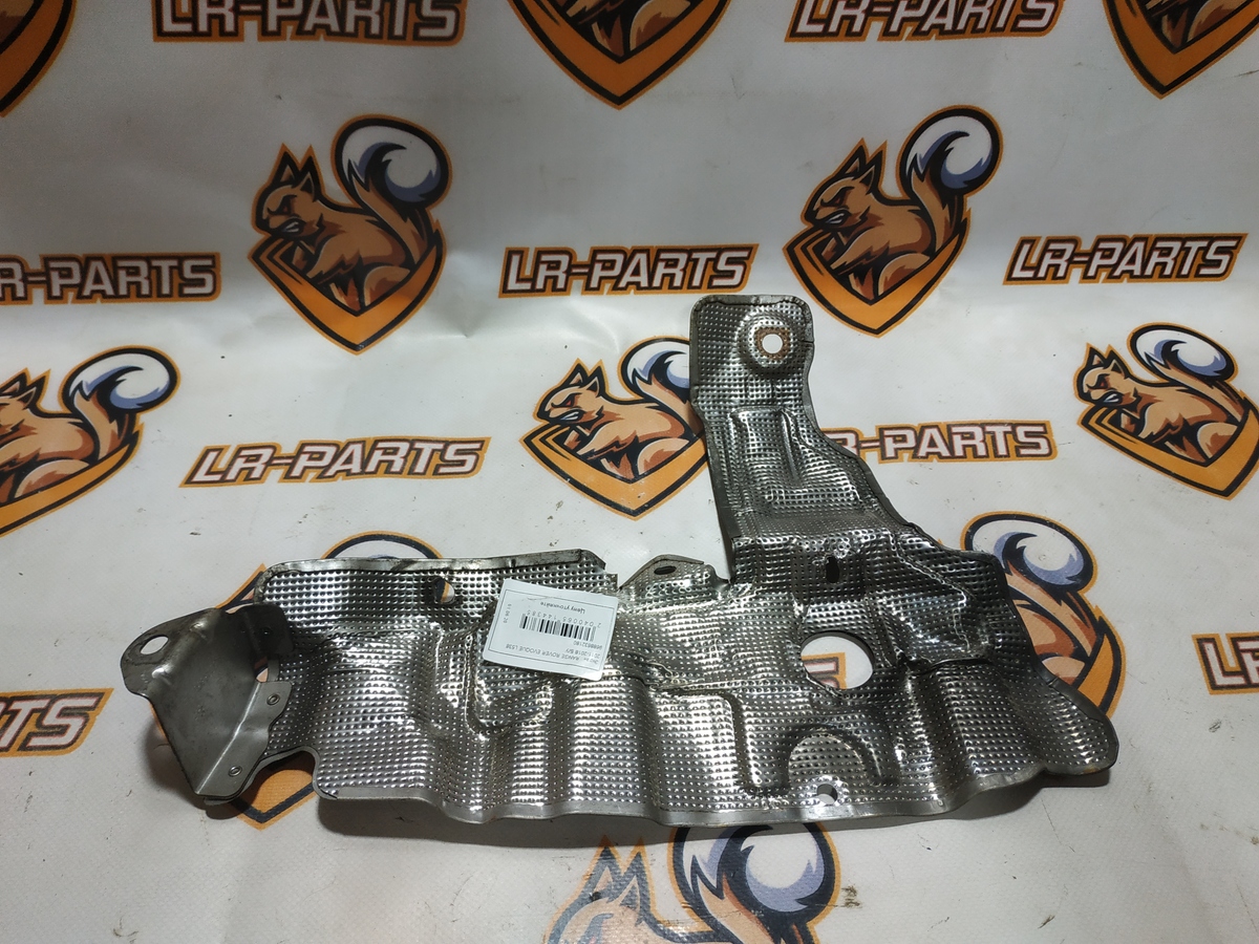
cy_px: 472
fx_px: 873
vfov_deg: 56.8
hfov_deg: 71.6
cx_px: 630
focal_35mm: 24
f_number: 1.9
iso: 125
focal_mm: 3.94
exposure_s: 1/100
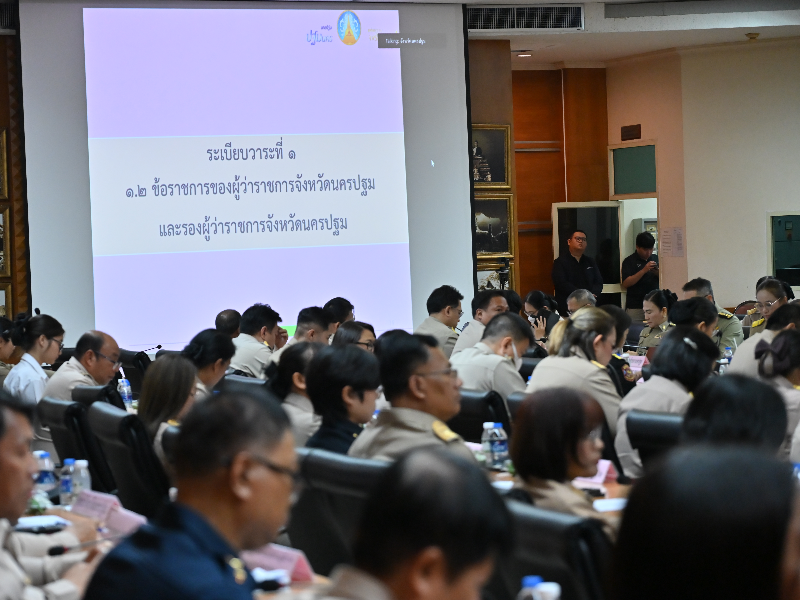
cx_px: 354
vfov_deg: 17.4
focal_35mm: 85
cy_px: 300
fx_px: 1964
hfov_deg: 23.0
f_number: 4
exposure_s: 1/400
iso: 3200
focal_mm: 78
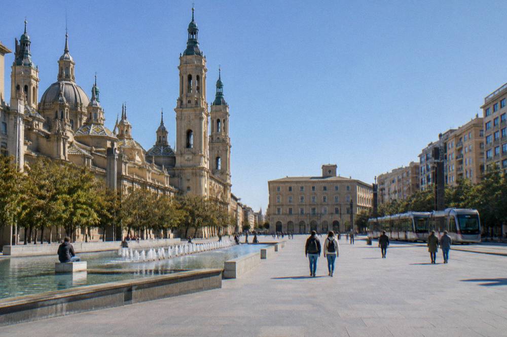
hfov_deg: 40.4
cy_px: 168
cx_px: 254
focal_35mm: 49
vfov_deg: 27.5
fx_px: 690
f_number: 5.6
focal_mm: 49
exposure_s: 1/800
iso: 200
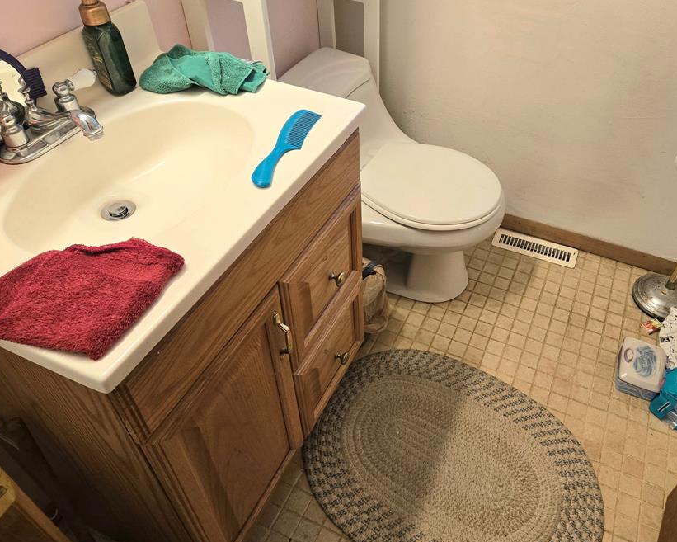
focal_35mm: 28
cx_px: 402
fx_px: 561
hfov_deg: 61.7
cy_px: 237
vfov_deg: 51.4
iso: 160
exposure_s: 1/120
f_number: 1.8
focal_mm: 5.4
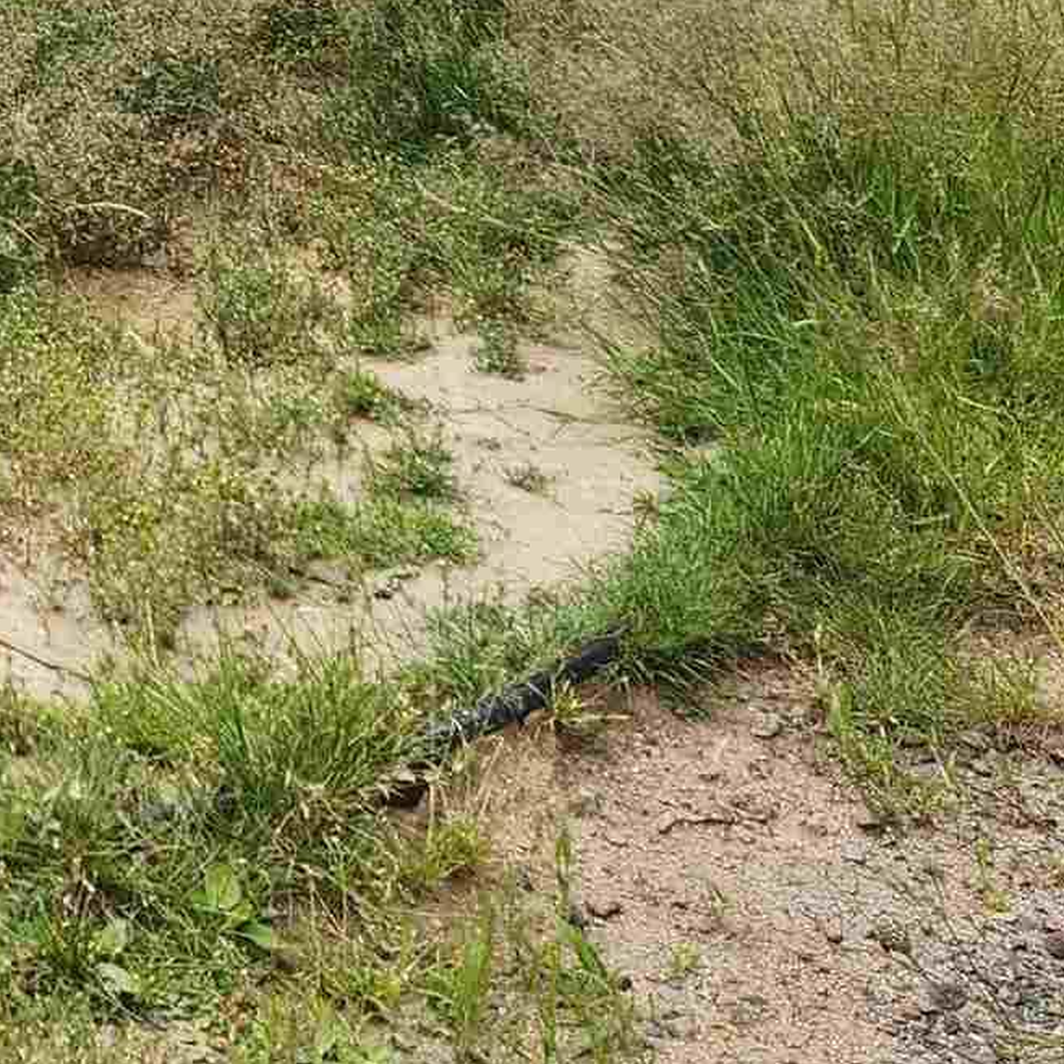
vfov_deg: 16.5
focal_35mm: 95
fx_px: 3304
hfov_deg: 15.8
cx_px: -792
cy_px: -586
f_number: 1.8
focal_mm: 5.54
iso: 25
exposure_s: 1/326
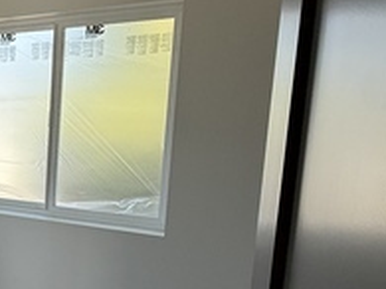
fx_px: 535
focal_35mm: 48
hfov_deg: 31.0
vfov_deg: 30.1
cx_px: -116
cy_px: 182
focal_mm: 2.22
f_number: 2.2
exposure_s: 1/192
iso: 50
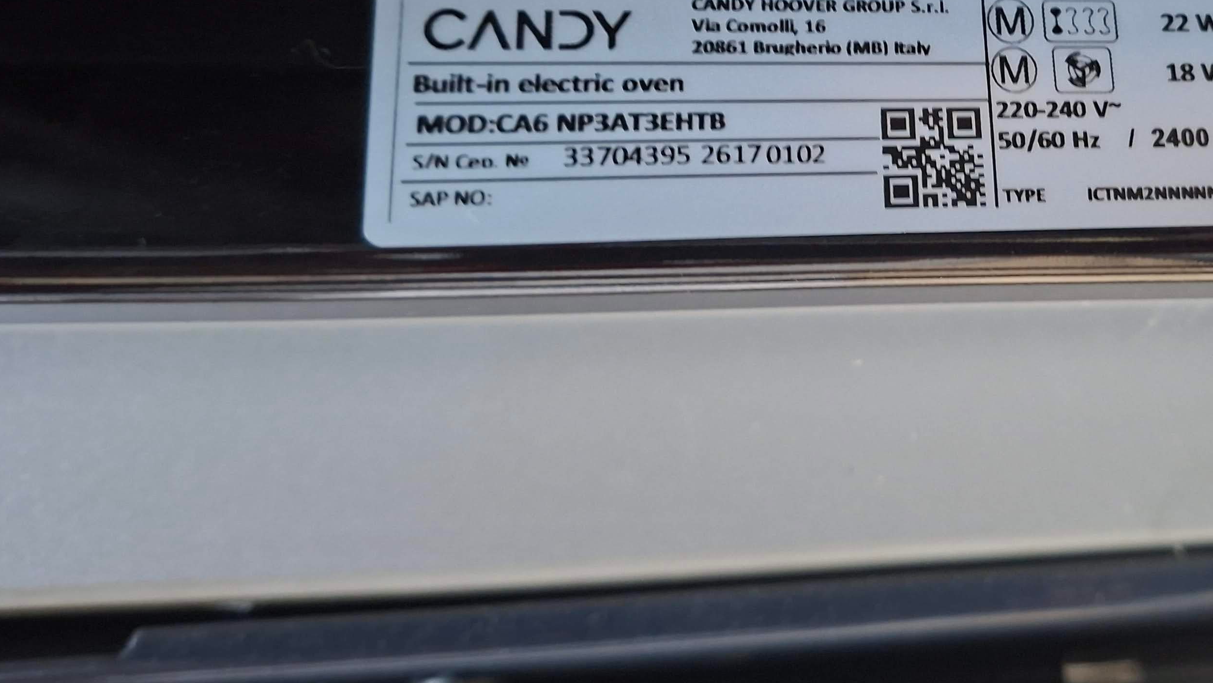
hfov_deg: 48.1
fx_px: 1287
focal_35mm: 40
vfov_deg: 28.4
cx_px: 942
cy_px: 54
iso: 500
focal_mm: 5.54
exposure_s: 1/25
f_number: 1.8
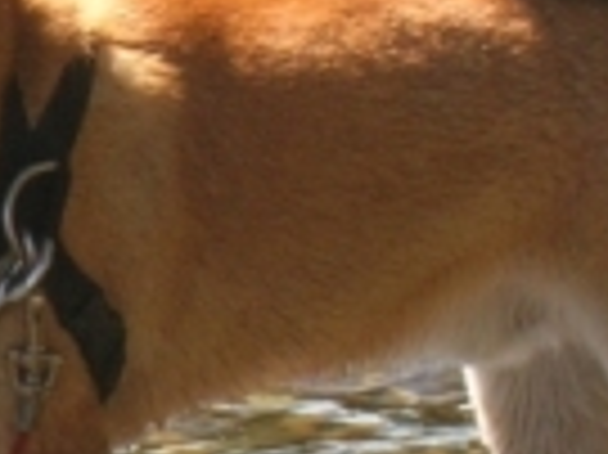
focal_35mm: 581
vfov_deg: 2.6
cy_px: 283
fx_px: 10196
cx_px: -509
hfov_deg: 3.4
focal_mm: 17.1
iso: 71
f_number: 8.2
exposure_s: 1/71
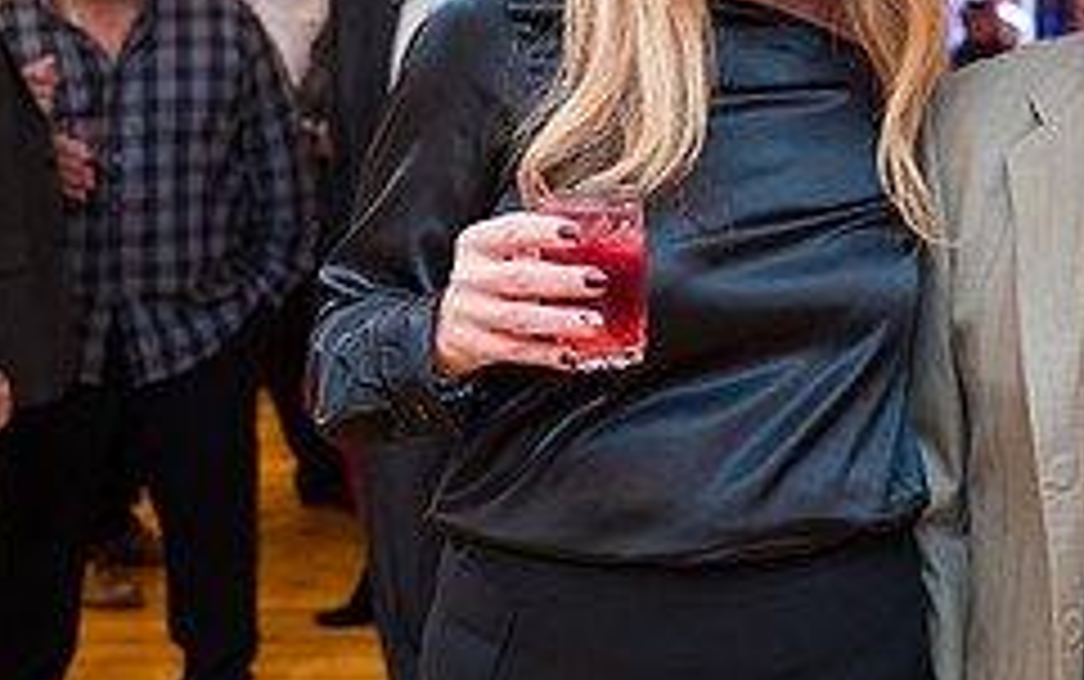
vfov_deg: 16.1
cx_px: 929
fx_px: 2395
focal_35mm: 81
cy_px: 221
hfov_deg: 24.9
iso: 1000
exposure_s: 1/200
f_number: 3.2
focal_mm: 32
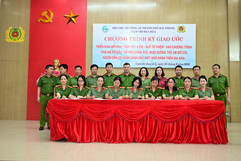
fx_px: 241
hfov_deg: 53.1
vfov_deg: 36.9
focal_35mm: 36
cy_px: 80
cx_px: 120
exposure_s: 1/160
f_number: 4
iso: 1250
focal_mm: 36
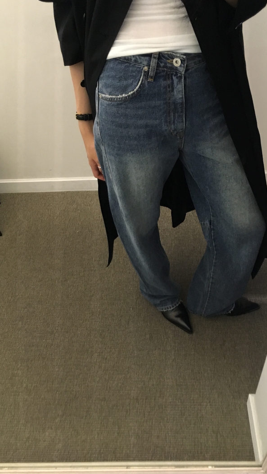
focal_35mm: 32
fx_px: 402
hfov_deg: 36.6
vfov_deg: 61.0
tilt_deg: -47.2
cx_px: 158
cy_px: 235
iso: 200
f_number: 2.2
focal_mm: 4.15
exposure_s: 1/24
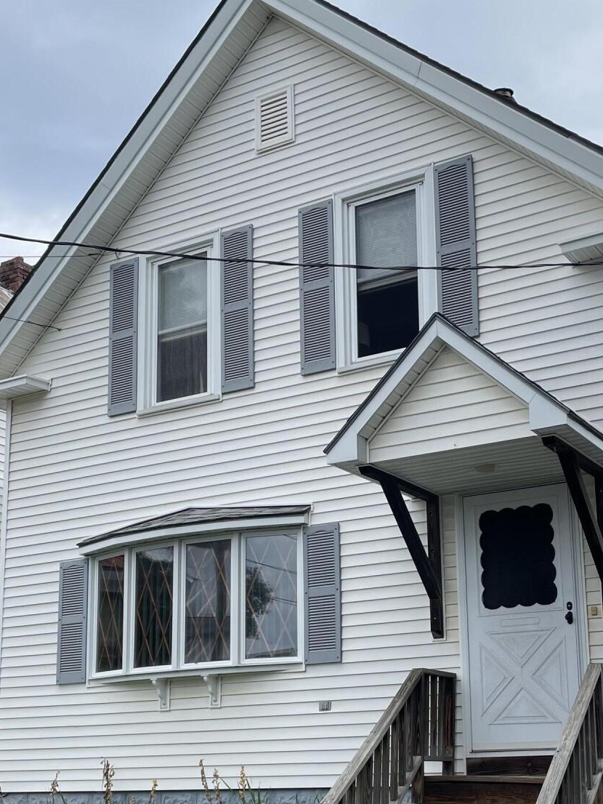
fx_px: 1091
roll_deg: +0.5
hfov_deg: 30.8
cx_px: 380
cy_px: 566
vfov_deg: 39.7
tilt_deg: +12.5
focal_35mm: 47
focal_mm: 4.2
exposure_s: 1/2506
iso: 32
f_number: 1.6
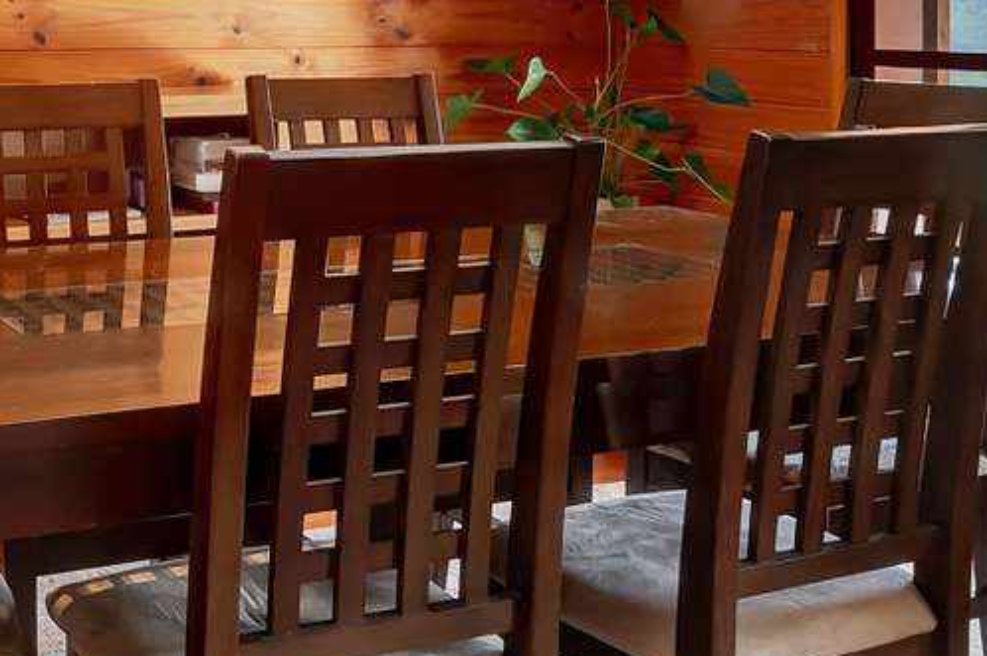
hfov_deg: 36.1
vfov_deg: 24.2
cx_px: 250
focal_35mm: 54
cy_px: 45
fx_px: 1479
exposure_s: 1/13
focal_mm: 14
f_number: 14
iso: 400
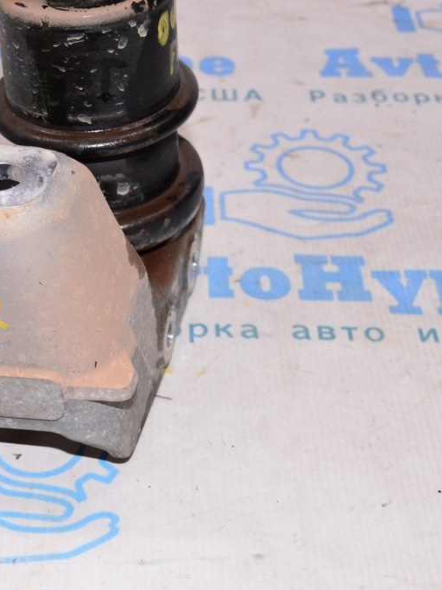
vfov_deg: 27.8
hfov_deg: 20.4
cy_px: 297
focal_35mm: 70
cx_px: 11
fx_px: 1192
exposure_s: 1/160
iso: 1600
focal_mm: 32
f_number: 8
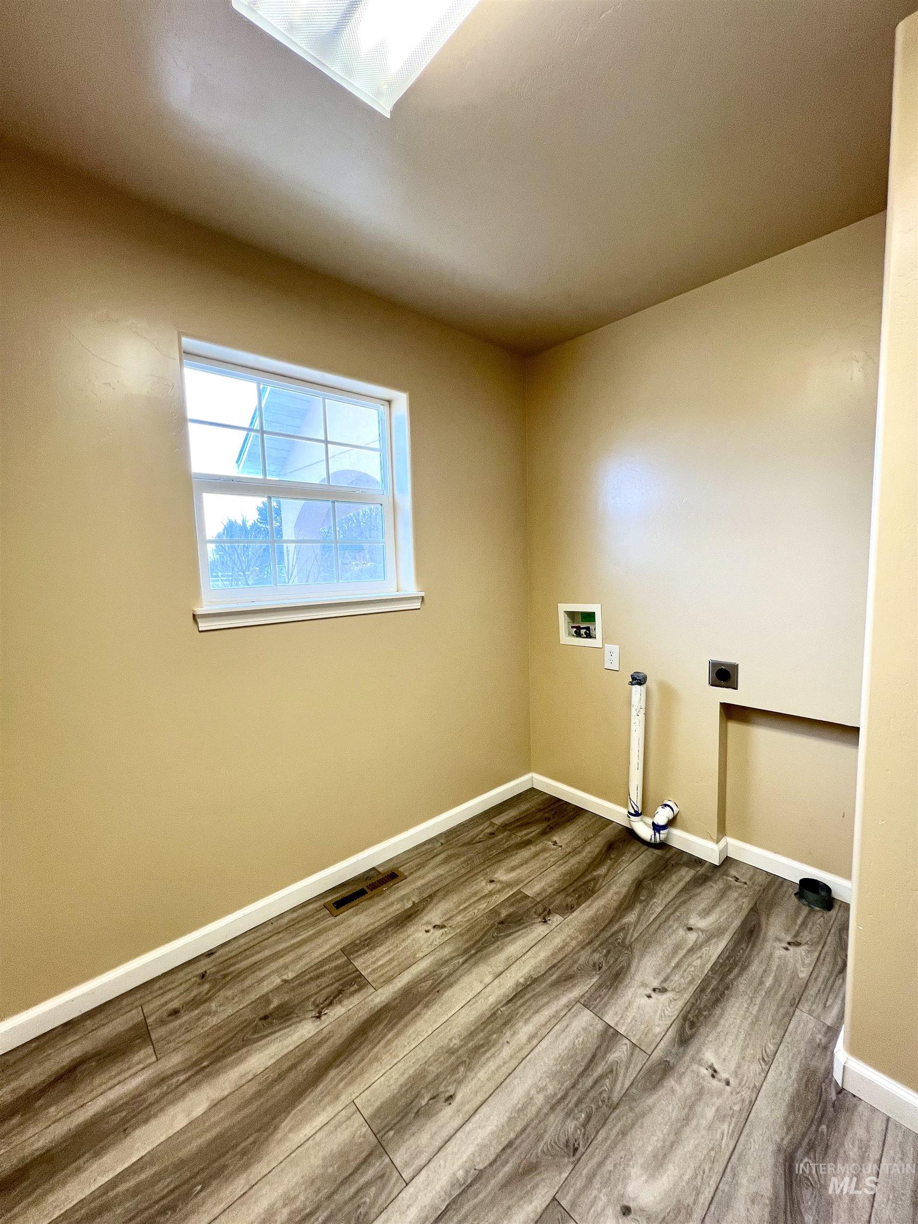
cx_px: 459
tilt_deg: -6.3
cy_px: 612
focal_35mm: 13
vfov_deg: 106.2
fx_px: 460
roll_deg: +1.5
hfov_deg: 89.9
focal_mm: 1.57
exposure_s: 1/120
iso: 64
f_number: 1.8
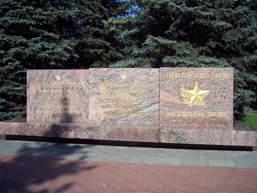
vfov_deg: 36.8
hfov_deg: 47.9
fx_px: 290
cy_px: 96
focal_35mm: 39
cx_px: 128
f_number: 4
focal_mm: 8
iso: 100
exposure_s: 1/750
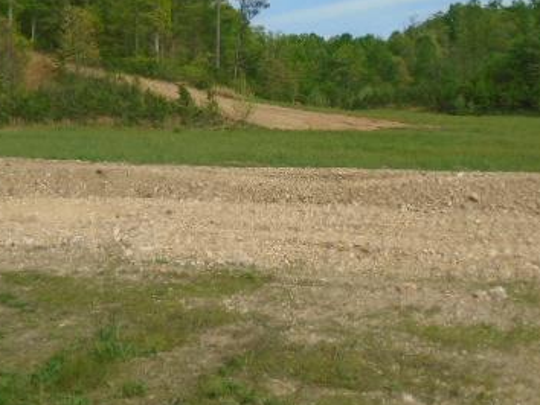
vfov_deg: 30.5
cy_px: 107
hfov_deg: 40.4
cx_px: 294
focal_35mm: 47
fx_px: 734
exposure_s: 1/250
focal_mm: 4.6
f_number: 8
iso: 100
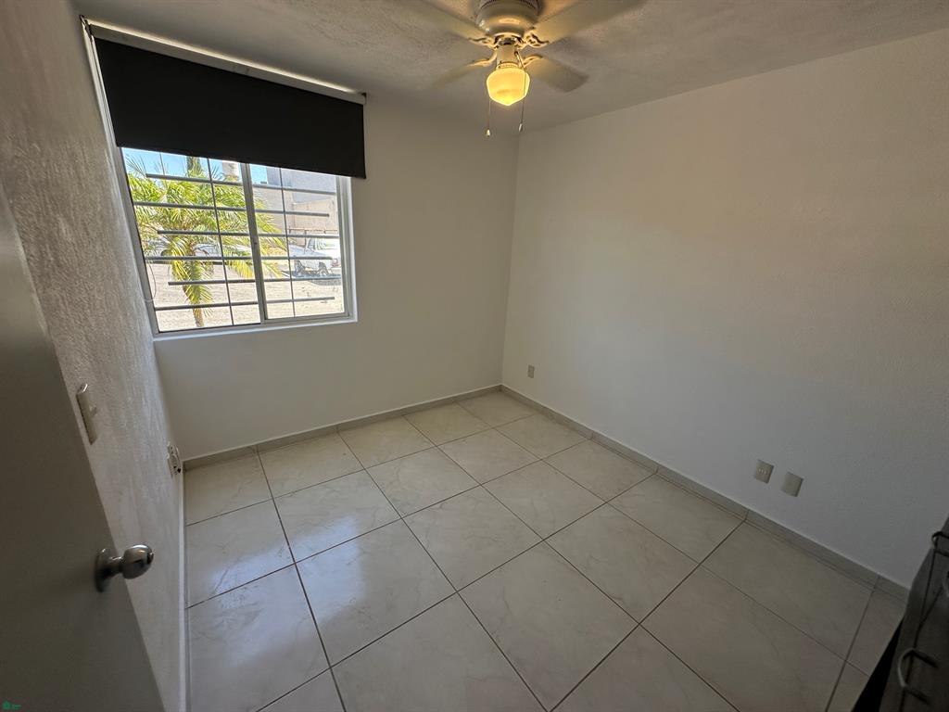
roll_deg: -2.7
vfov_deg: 85.7
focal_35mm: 14
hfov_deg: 102.1
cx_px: 474
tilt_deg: -16.0
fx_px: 384
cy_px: 356
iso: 40
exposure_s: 1/196
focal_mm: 2.22
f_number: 2.2
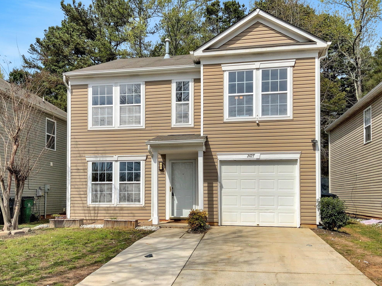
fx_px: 331
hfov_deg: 60.0
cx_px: 192
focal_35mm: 30
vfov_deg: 46.8
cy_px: 145
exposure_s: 1/3534
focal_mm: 3
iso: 20
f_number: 1.8
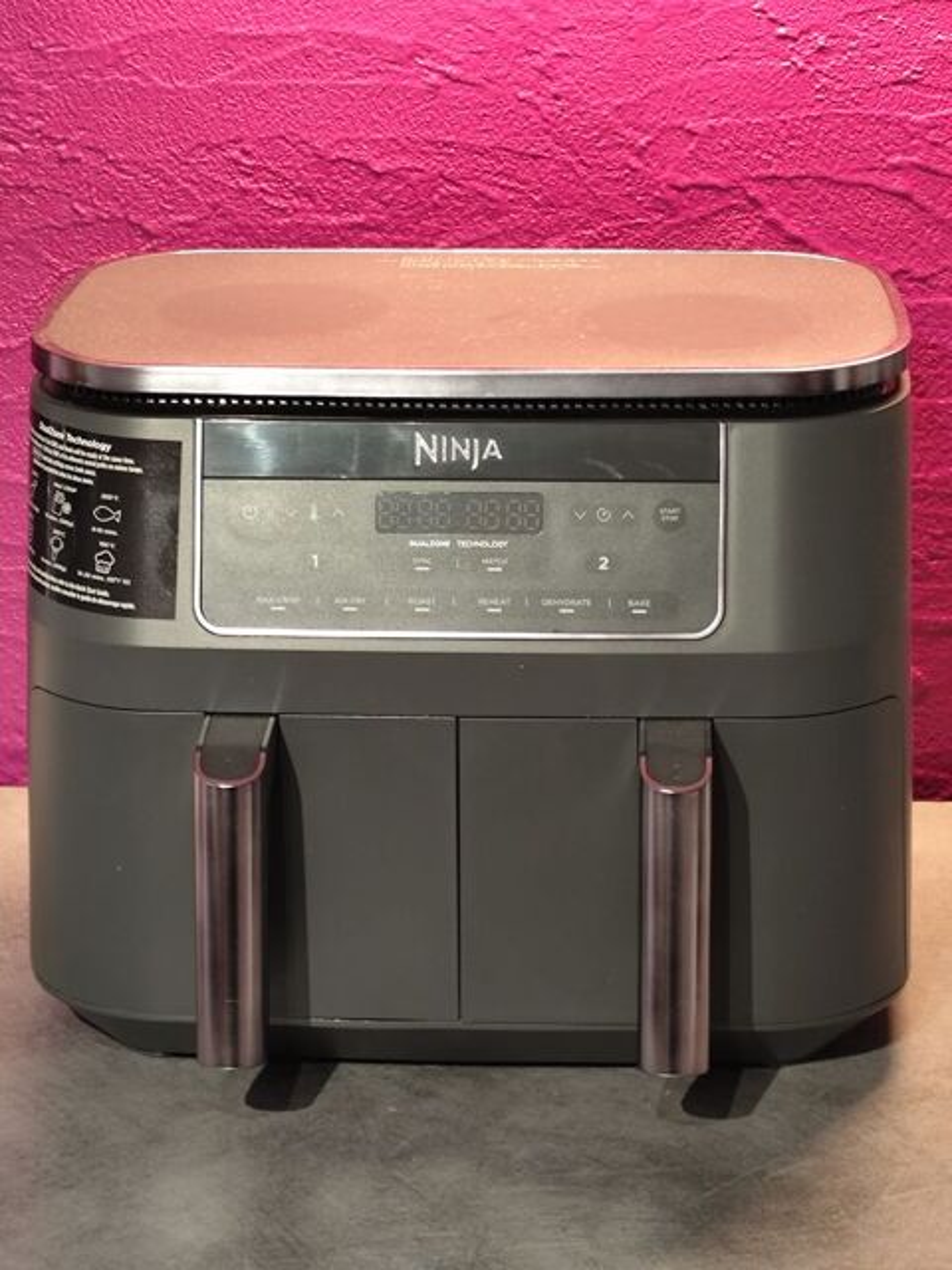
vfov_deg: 21.1
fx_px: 3410
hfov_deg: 15.9
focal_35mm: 93
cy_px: 635
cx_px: 476
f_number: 1.65
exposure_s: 1/25
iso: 320
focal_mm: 6.19
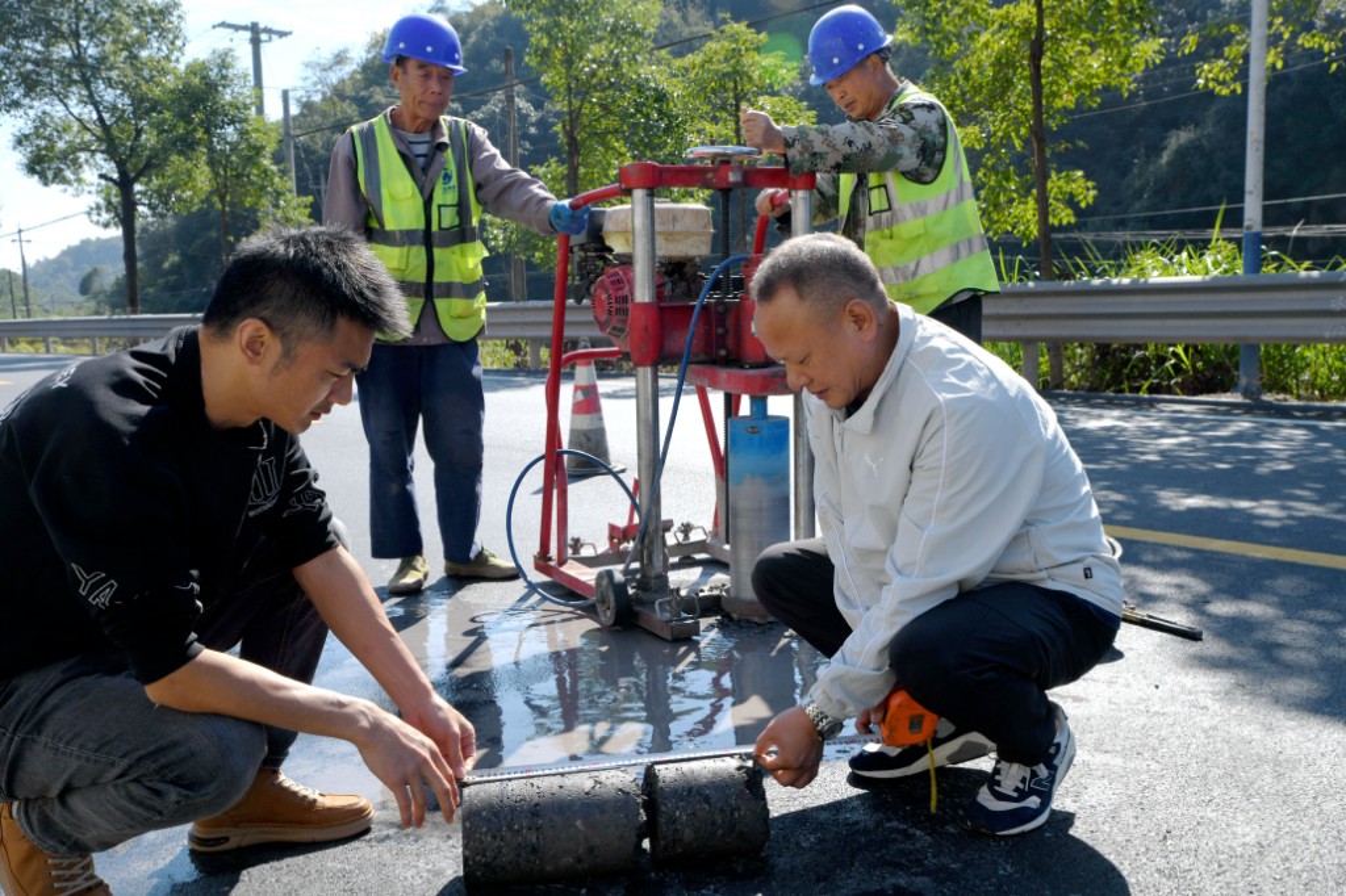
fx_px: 1345
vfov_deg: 36.8
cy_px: 448
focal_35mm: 36
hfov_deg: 53.1
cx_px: 673
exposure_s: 1/400
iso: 250
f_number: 10
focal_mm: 36
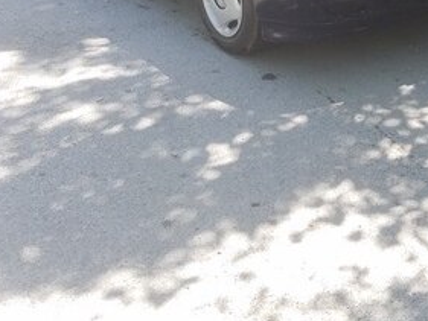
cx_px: 411
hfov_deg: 29.9
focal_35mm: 61
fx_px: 755
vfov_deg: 22.4
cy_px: -51
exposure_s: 1/383
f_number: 1.7
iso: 50
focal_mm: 4.2
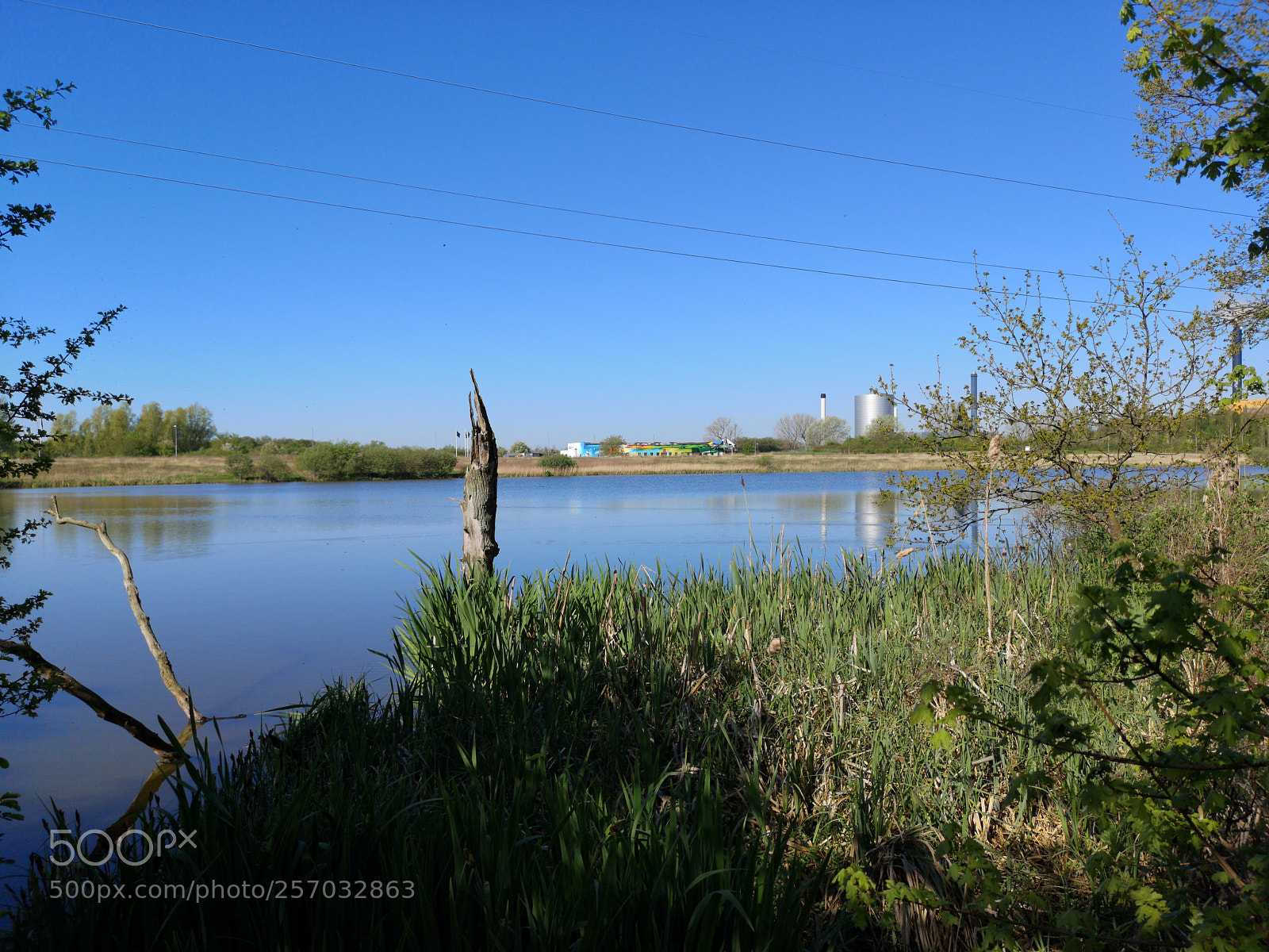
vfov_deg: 51.4
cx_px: 634
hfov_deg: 65.3
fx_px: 990
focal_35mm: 27
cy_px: 476
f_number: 1.8
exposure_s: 1/2695
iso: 50
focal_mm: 3.95
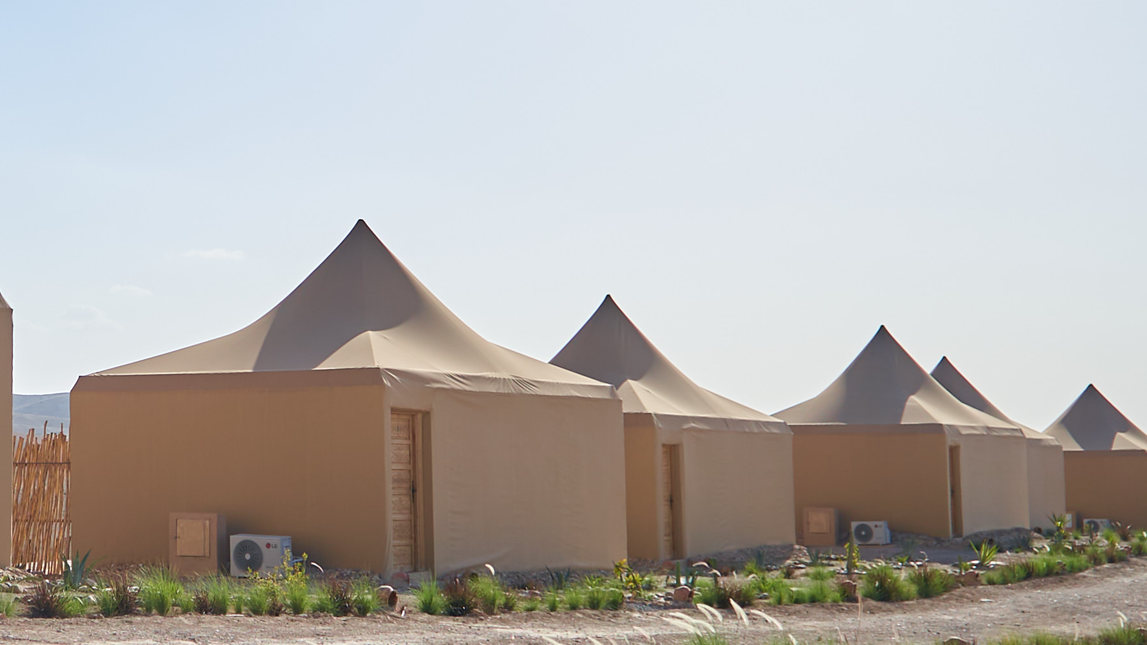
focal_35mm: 70
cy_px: 219
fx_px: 2129
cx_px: 111
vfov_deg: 17.2
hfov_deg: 28.9
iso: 160
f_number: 3.5
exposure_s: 1/3200
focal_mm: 28
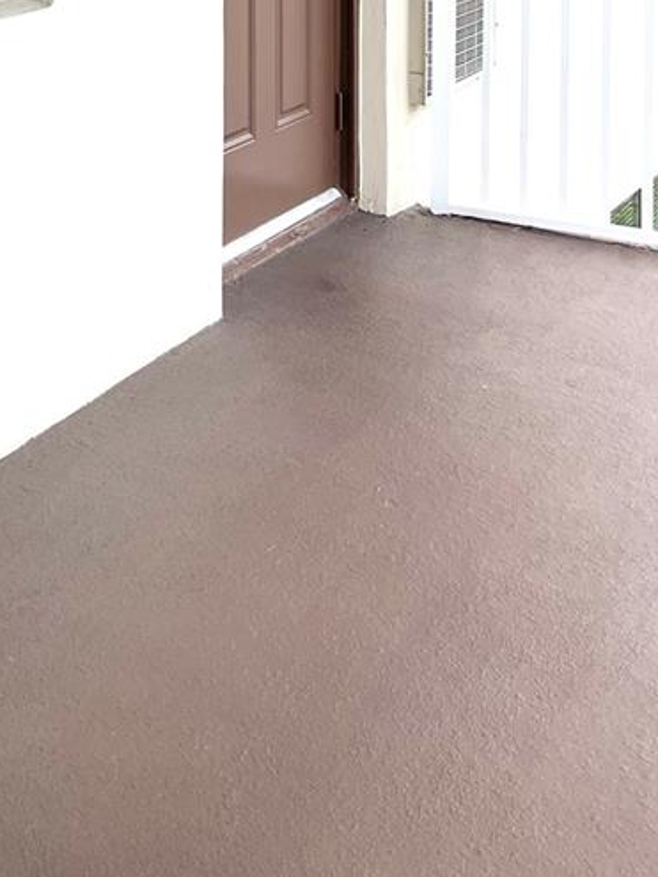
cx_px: -59
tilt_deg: -2.9
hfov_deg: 22.1
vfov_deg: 27.2
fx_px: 1597
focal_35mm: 63
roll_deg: +0.6
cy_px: -170
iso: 50
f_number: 1.6
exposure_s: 1/1018
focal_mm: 5.1
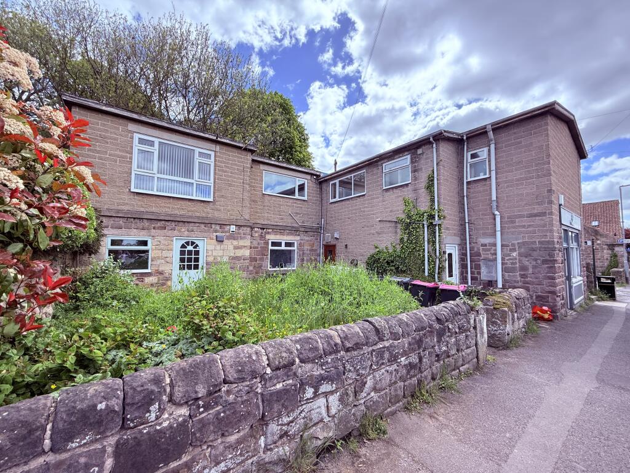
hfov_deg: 102.1
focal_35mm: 14
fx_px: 255
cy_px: 236
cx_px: 315
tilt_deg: +4.8
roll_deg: -0.6
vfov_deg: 85.7
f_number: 2.2
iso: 50
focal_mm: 2.22
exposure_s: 1/531
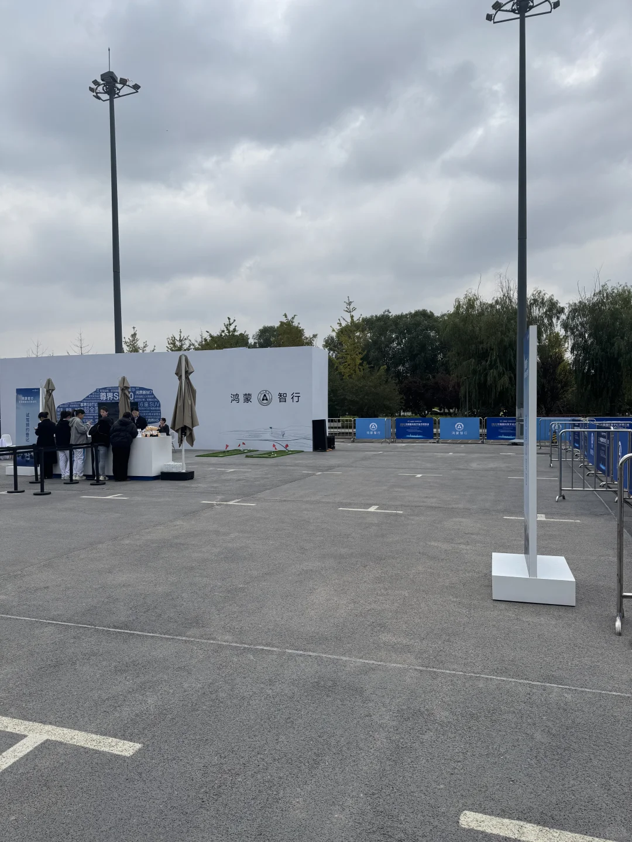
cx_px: 316
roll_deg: +0.7
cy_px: 421
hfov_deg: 56.8
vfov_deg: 71.6
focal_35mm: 24
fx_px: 584
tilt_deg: -2.3
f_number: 1.78
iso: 80
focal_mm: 6.76
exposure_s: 1/3247
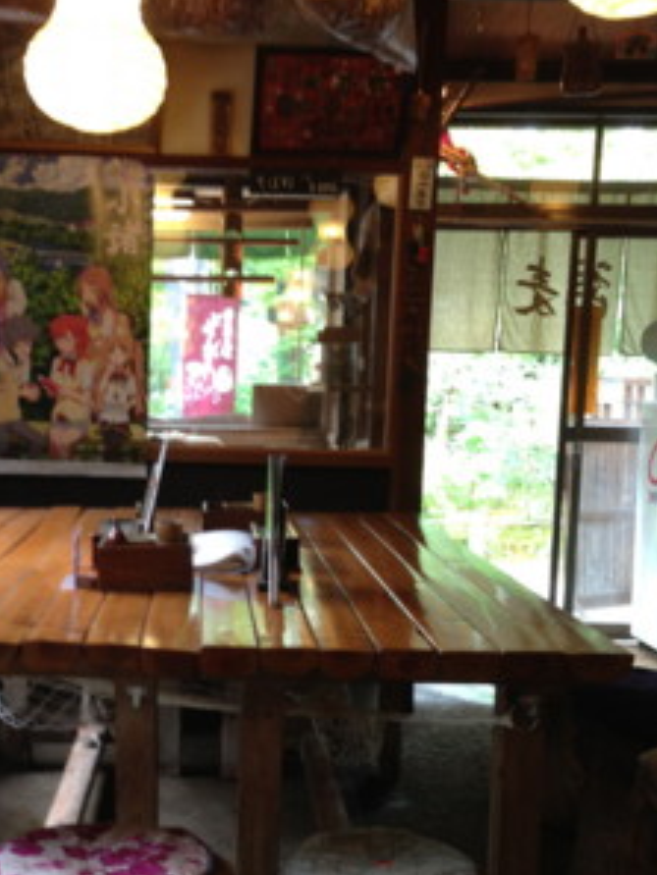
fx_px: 1264
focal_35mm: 50
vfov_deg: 38.1
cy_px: 510
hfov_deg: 28.8
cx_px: 186
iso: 80
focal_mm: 4.13
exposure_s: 1/20
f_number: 2.4
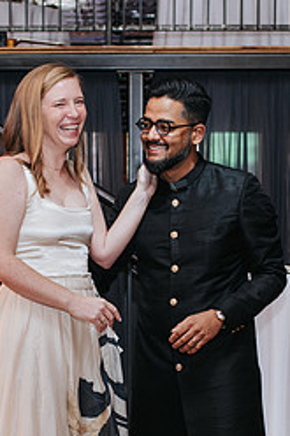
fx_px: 1162
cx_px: 108
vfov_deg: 21.0
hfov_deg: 14.2
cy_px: 336
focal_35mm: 96
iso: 800
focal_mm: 35
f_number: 3.2
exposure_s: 1/200
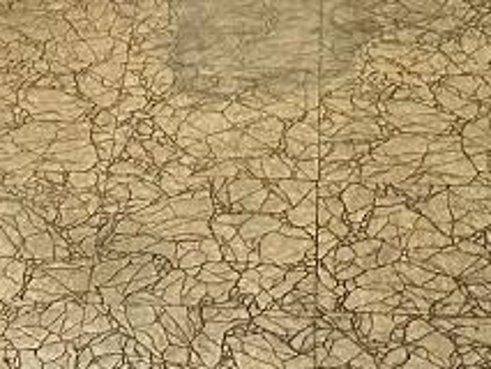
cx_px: 237
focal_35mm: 169
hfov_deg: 11.7
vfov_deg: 7.9
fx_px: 2398
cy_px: -622
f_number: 1.78
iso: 320
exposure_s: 1/60
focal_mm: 6.86
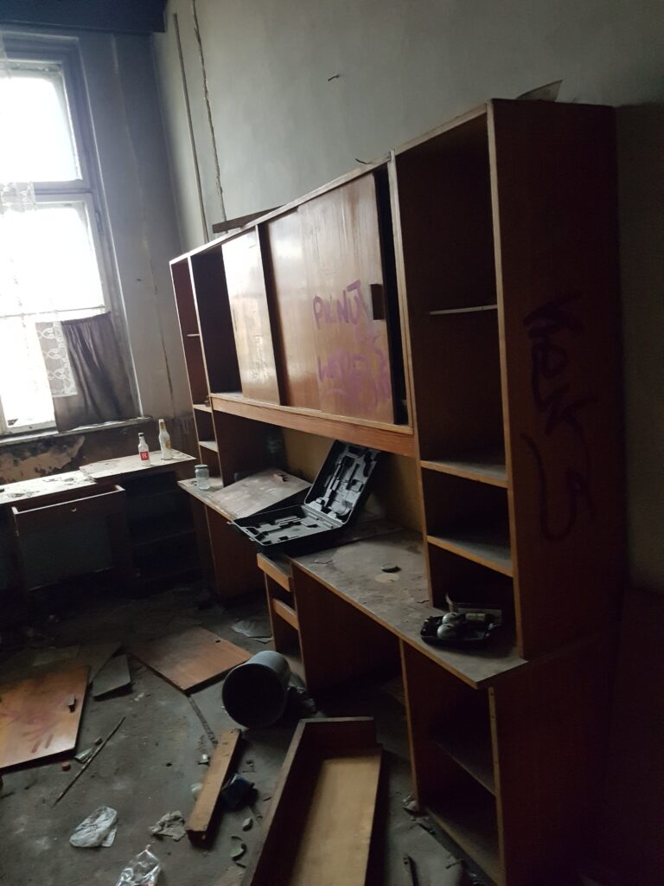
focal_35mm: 26
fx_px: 665
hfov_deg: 53.1
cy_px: 443
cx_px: 332
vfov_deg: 67.3
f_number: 1.7
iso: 800
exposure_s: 1/25
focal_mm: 4.2
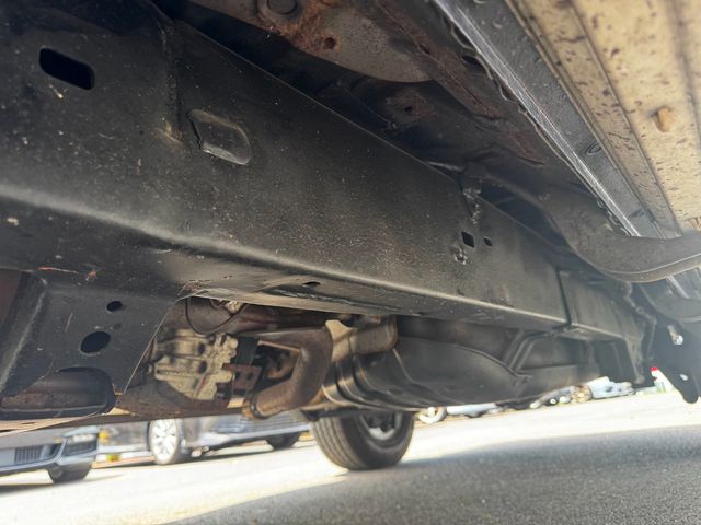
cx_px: 350
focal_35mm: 24
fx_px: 486
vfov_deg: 56.8
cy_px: 262
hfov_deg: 71.6
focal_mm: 6.76
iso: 160
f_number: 1.78
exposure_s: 1/121
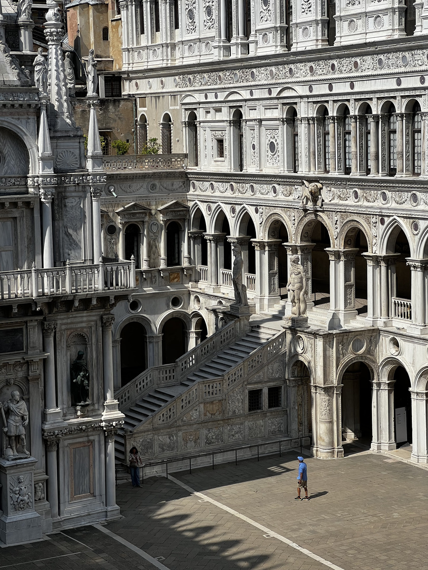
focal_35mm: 77
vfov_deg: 25.3
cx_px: 214
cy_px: 285
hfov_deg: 19.1
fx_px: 1269
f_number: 2.8
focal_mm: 9
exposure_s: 1/1277
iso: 32
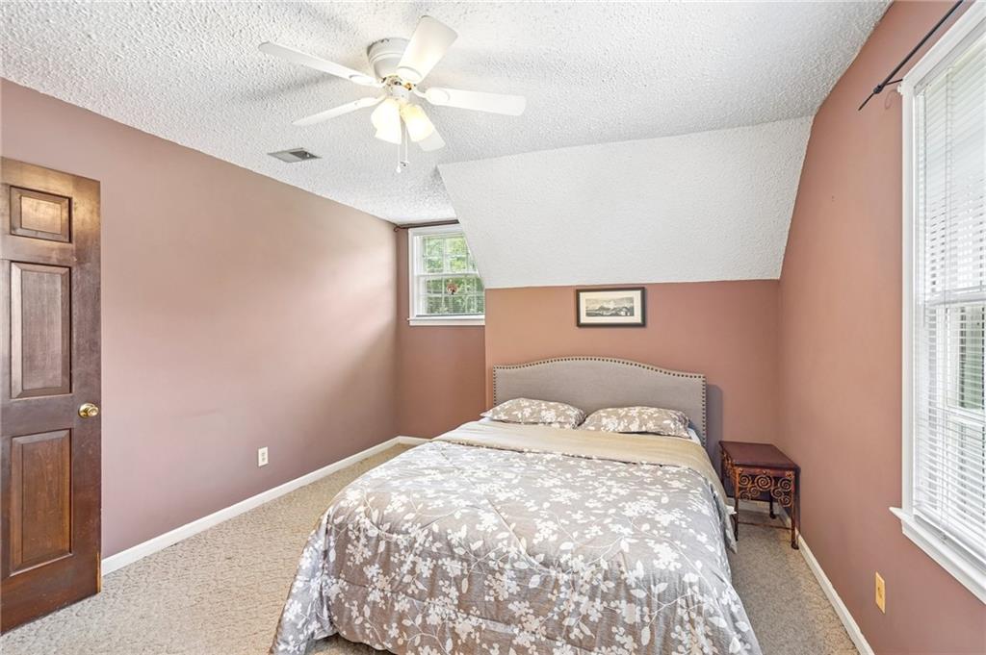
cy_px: 328
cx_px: 493
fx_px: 438
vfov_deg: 73.7
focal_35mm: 16
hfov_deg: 96.8
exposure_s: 1/13
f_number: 5.6
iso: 400
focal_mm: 16
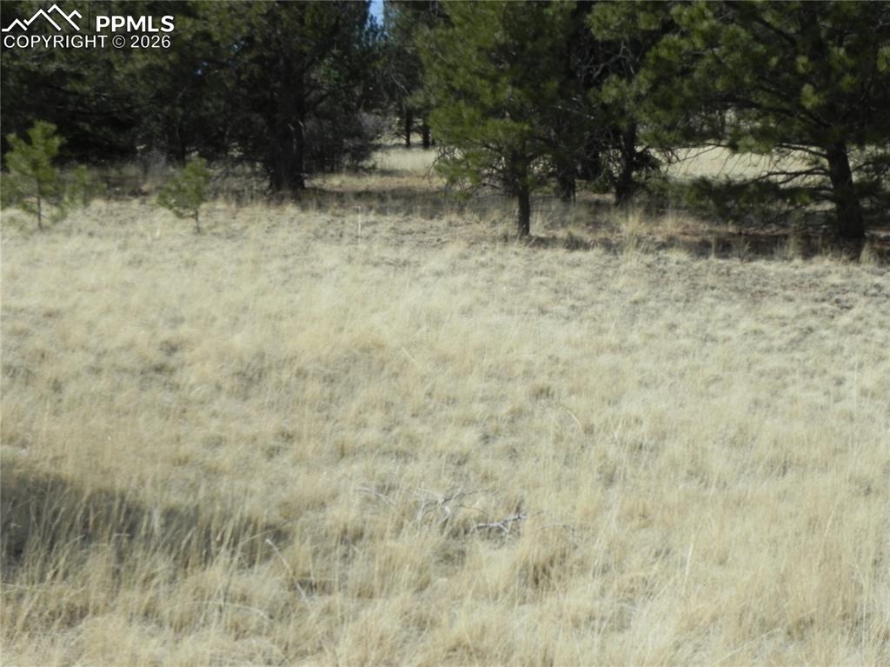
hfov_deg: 29.4
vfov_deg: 22.2
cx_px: 445
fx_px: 1696
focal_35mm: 66
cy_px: 334
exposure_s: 1/490
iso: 160
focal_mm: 11.8
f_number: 7.1
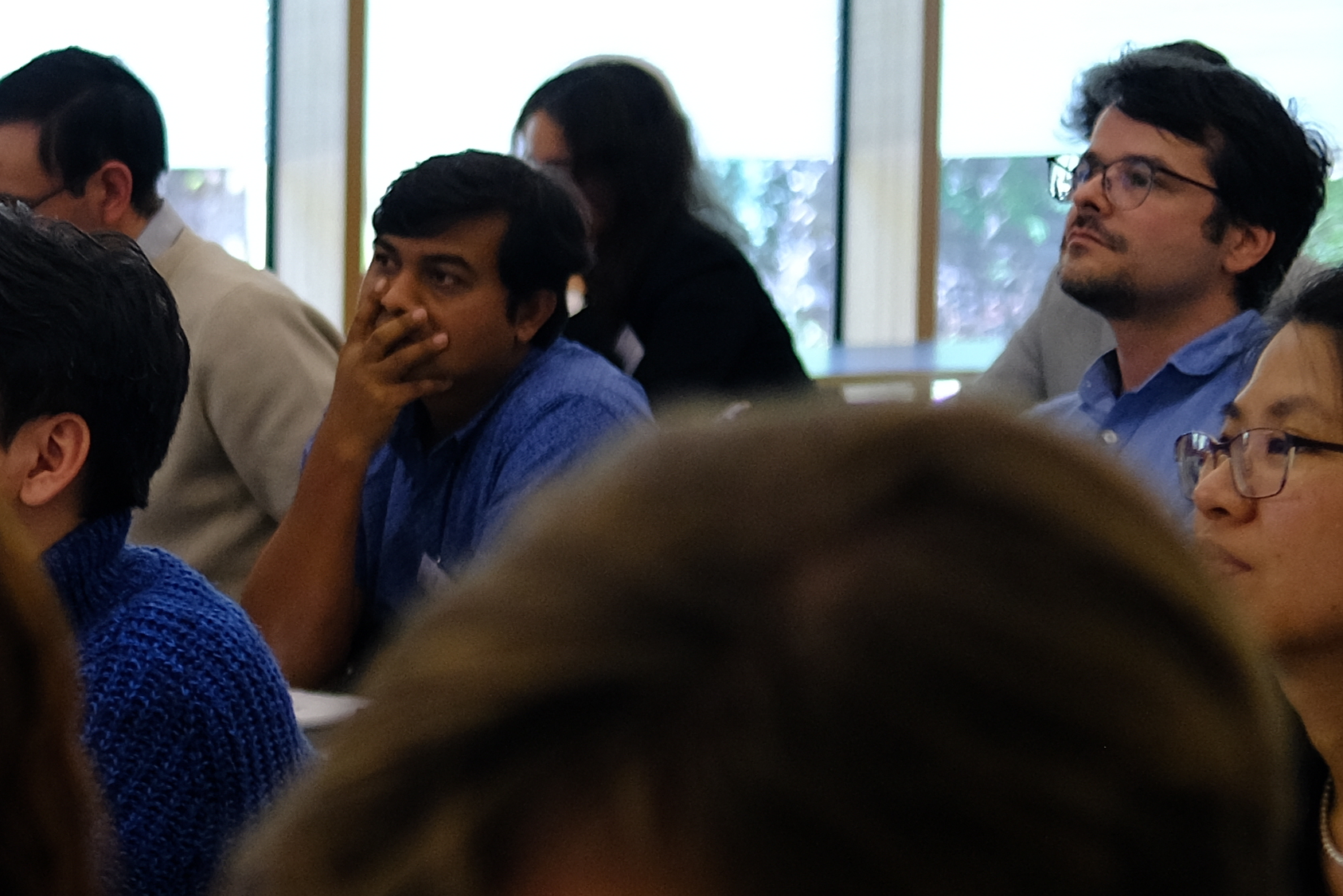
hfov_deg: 10.0
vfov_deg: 7.0
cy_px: 616
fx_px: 7312
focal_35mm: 196
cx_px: -955
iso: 400
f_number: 2
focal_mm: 35
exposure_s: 1/125
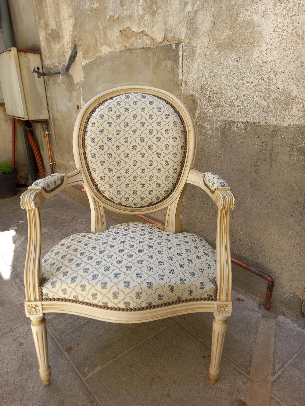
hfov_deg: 54.9
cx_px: 152
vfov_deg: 69.4
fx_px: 294
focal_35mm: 25
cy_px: 203
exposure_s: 1/125
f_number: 2
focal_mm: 4.6
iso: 25
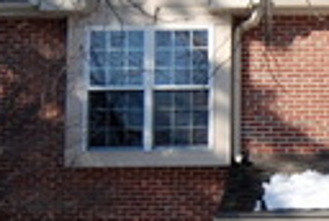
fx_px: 1511
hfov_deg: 12.1
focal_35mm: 165
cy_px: 172
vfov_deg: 8.4
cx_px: 419
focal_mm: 22
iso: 200
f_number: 3.8
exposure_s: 1/1250
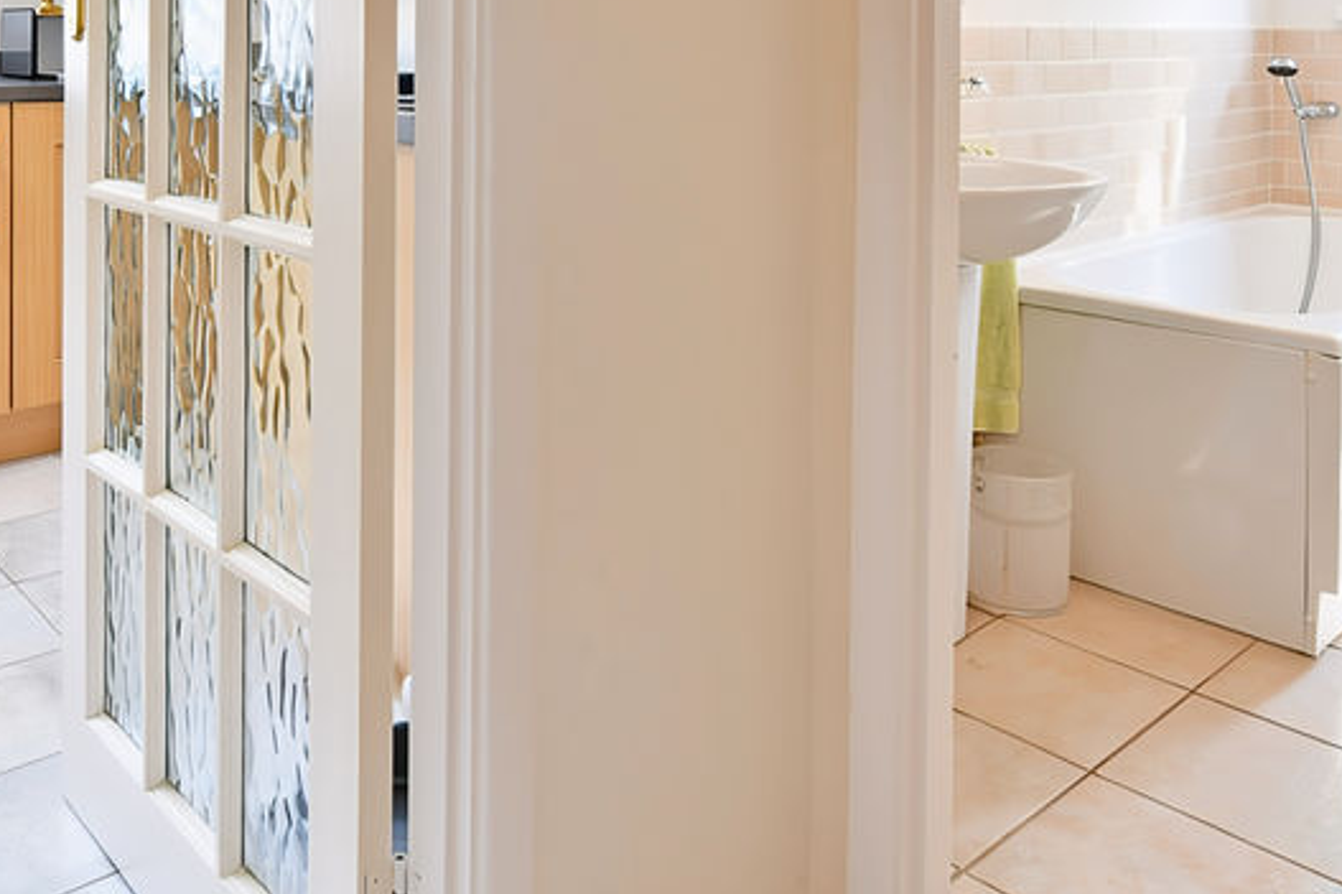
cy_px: 55
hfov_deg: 54.1
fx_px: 1304
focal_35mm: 35
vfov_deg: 35.2
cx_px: 537
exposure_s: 1/20
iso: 250
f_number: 14
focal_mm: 18
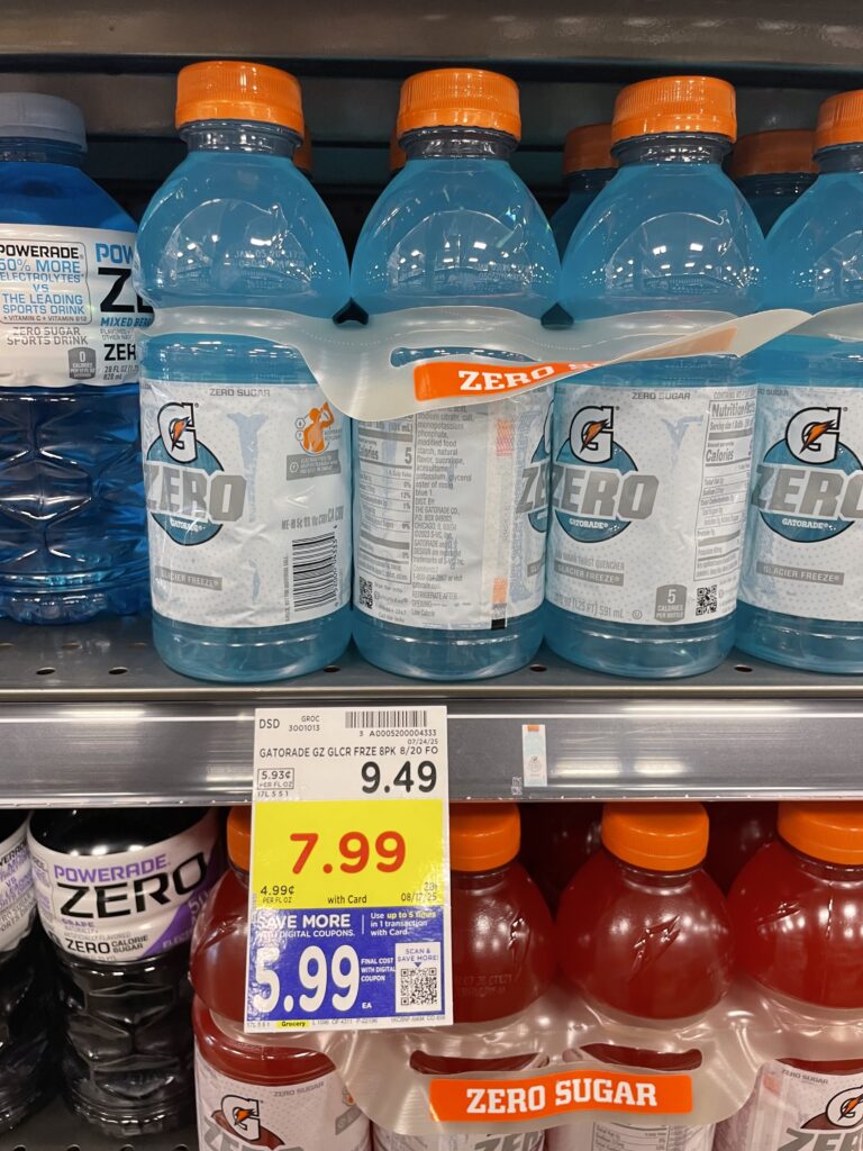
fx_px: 864
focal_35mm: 26
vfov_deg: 67.3
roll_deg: -0.5
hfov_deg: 53.1
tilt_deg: -17.1
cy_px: 576
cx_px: 432
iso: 100
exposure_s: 1/60
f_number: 1.6
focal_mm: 4.2
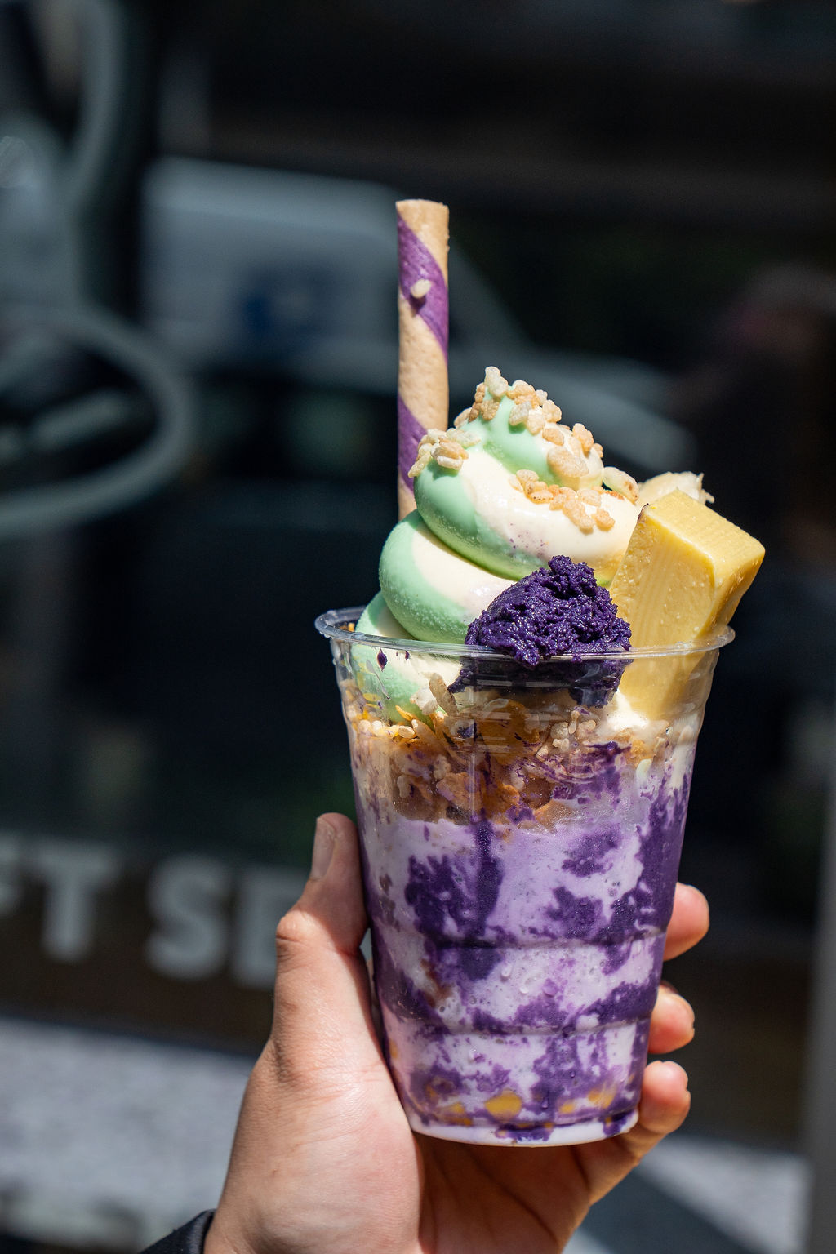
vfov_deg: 19.5
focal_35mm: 105
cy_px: 627
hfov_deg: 13.0
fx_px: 3657
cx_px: 418
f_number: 5
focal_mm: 70
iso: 100
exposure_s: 1/2000
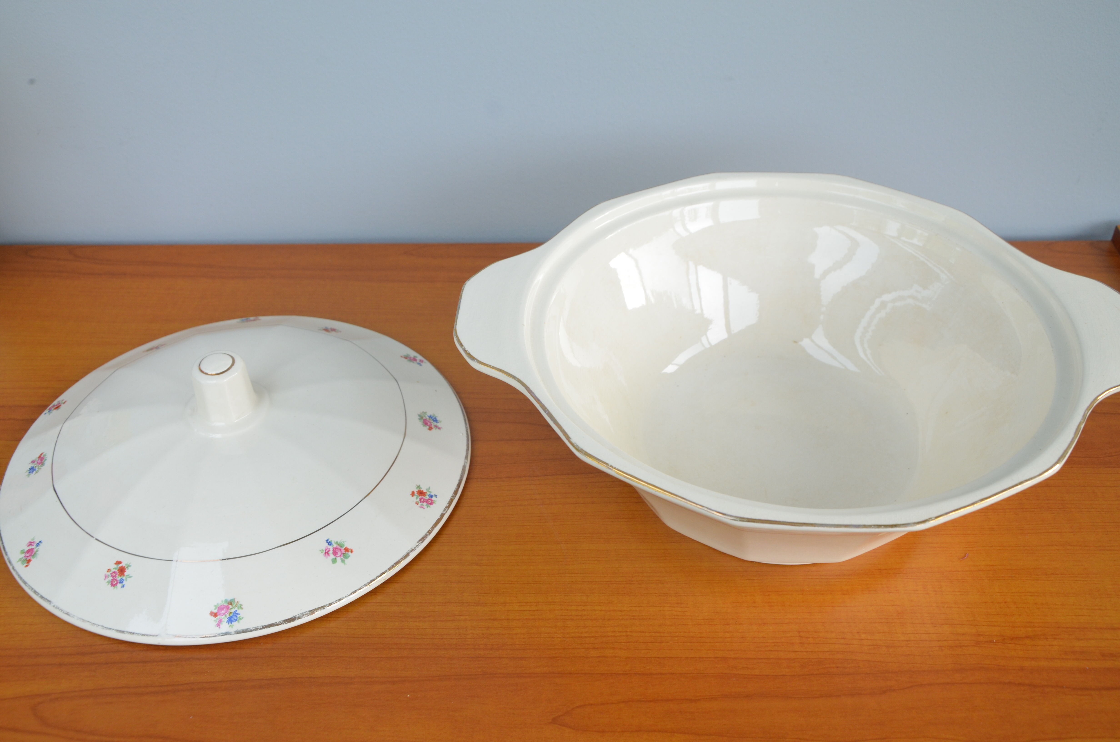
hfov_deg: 49.6
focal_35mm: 39
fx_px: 1211
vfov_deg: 34.1
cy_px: 371
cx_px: 560
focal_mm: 26
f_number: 7.1
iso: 400
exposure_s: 1/60
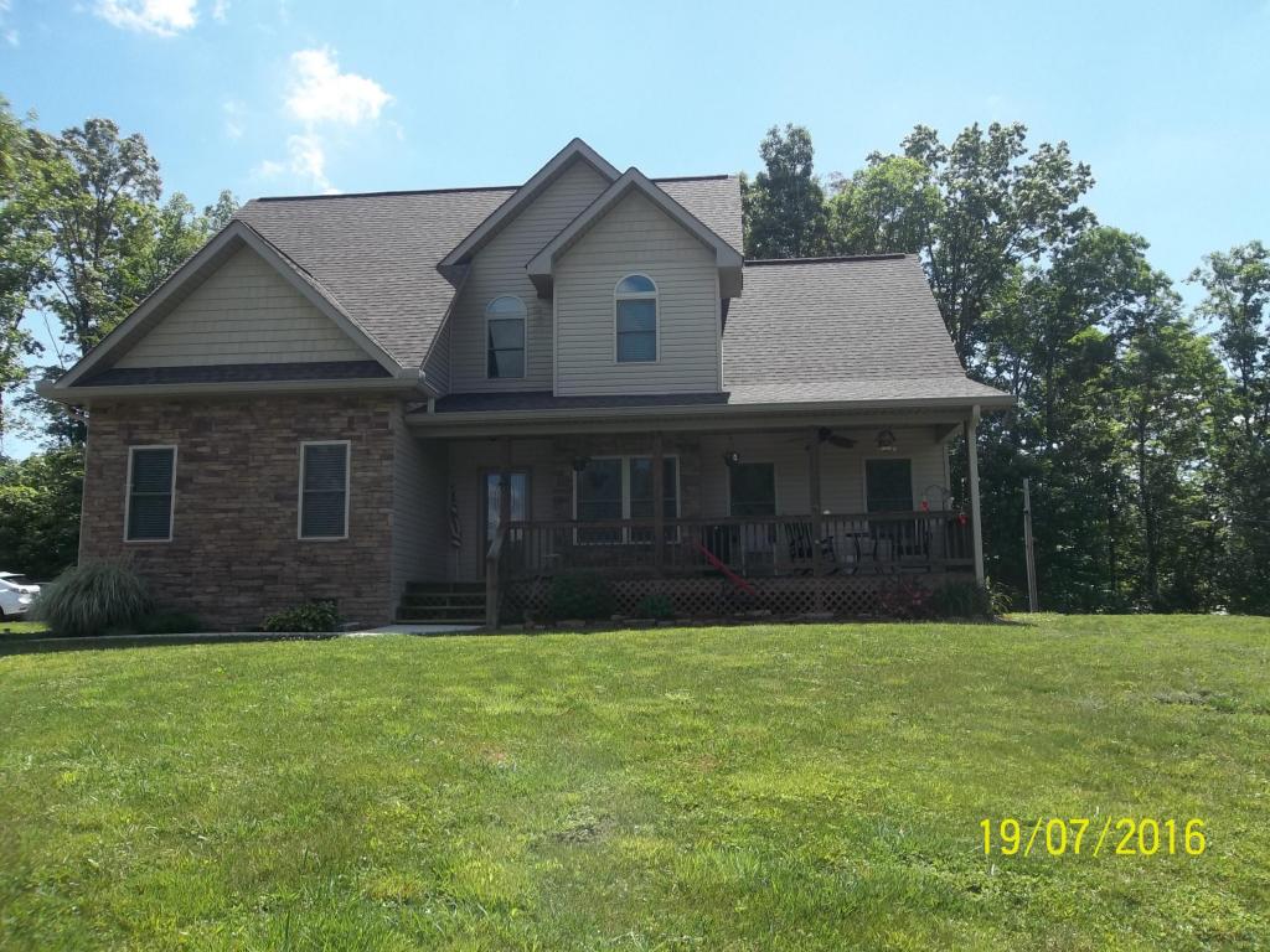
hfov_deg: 65.3
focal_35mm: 27
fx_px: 991
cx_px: 635
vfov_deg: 51.4
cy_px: 476
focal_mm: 4.9
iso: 80
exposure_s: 1/125
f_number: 8.9
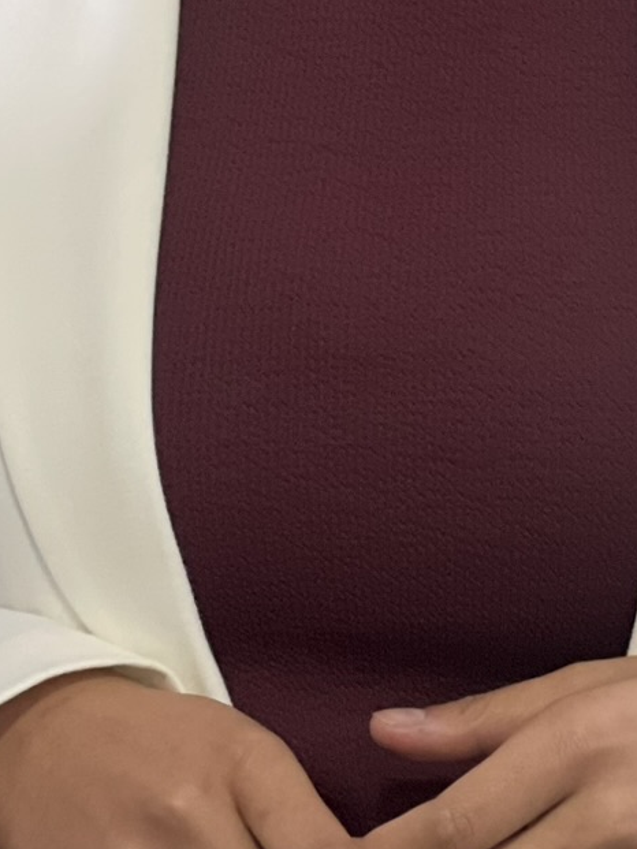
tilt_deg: -3.2
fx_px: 6230
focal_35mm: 254
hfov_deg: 5.9
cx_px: 358
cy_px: -144
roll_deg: +0.8
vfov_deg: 7.7
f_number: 2.8
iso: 320
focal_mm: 9
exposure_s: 1/24
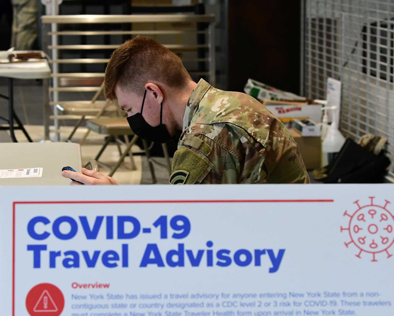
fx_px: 1434
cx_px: 186
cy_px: 160
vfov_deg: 12.5
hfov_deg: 15.6
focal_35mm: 123
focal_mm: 70
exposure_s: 1/400
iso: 3200
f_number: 5.6
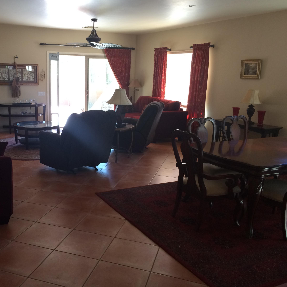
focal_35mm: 35
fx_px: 328
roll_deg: -1.0
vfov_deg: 47.2
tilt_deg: -13.5
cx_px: 92
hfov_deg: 46.4
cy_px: 142
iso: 40
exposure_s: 1/30
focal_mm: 4.15
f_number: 2.2
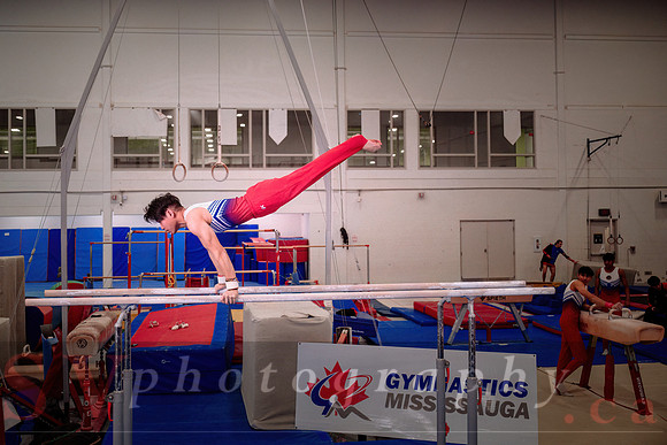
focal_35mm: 38
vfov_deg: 35.1
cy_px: 198
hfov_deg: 50.6
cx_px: 292
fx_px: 704
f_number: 2.8
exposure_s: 1/800
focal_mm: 33.5
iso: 1600
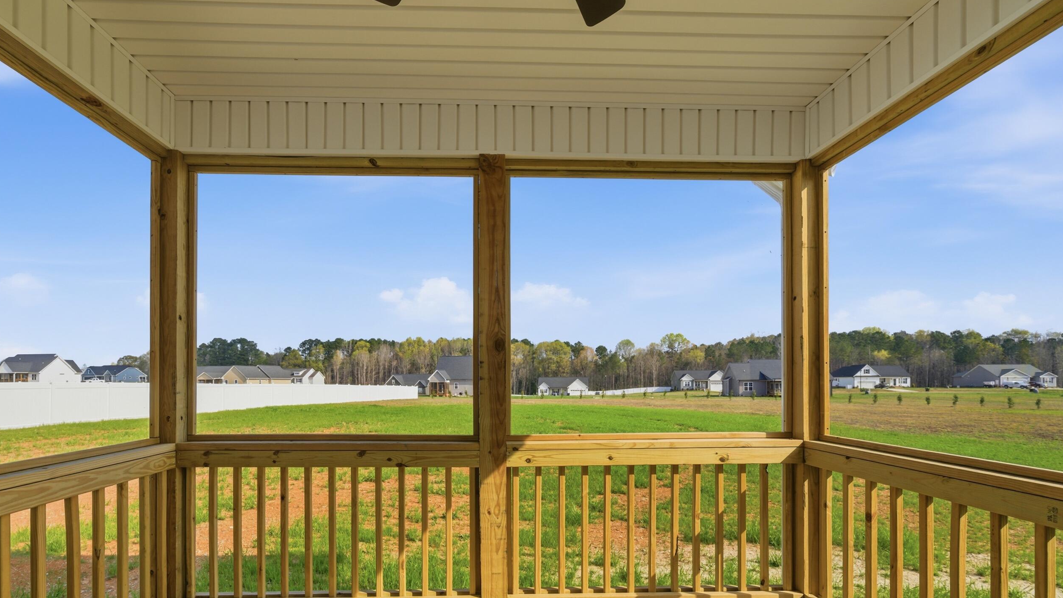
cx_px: 493
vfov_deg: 69.4
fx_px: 423
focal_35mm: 15
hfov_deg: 102.8
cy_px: 373
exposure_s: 1/640
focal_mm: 12
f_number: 7.1
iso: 80
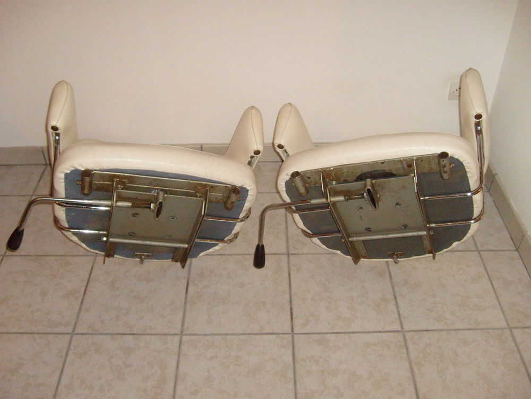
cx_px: 266
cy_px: 200
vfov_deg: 40.7
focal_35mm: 35
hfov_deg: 52.6
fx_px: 537
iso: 400
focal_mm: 5.8
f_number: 2.8
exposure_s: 1/45
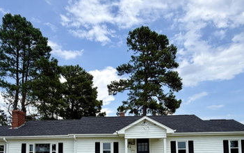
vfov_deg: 41.6
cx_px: 117
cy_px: 144
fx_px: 180
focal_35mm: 27
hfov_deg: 68.3
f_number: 2.2
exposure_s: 1/901
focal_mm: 2.22
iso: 20
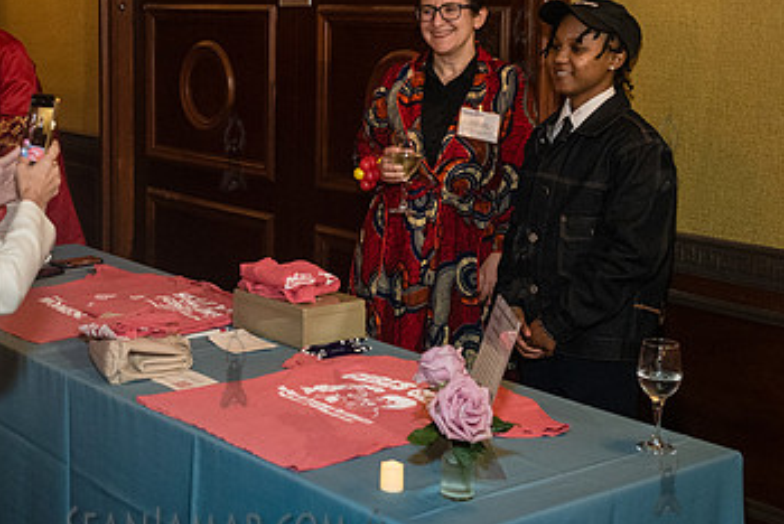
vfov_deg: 23.3
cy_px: 151
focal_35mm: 58
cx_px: 233
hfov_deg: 34.0
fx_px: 1264
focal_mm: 35
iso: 5000
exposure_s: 1/200
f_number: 4
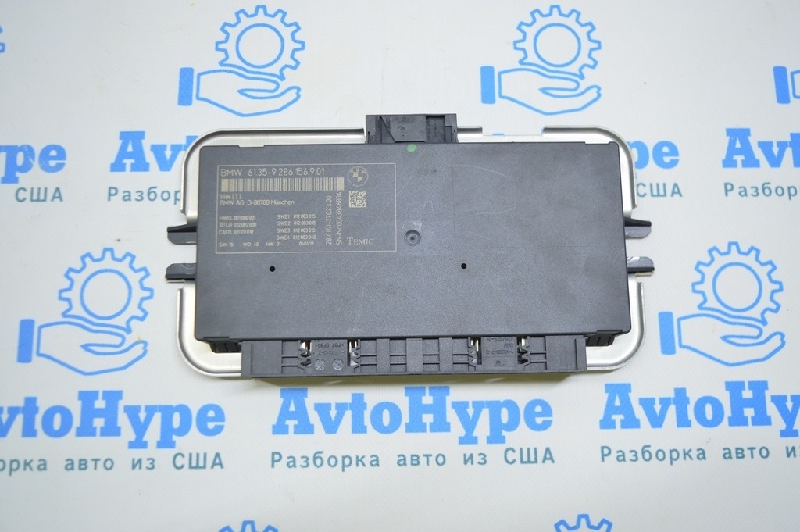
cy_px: 266
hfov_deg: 55.1
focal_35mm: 34
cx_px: 400
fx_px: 766
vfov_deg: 38.3
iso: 400
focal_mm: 23
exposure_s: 1/50
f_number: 3.8
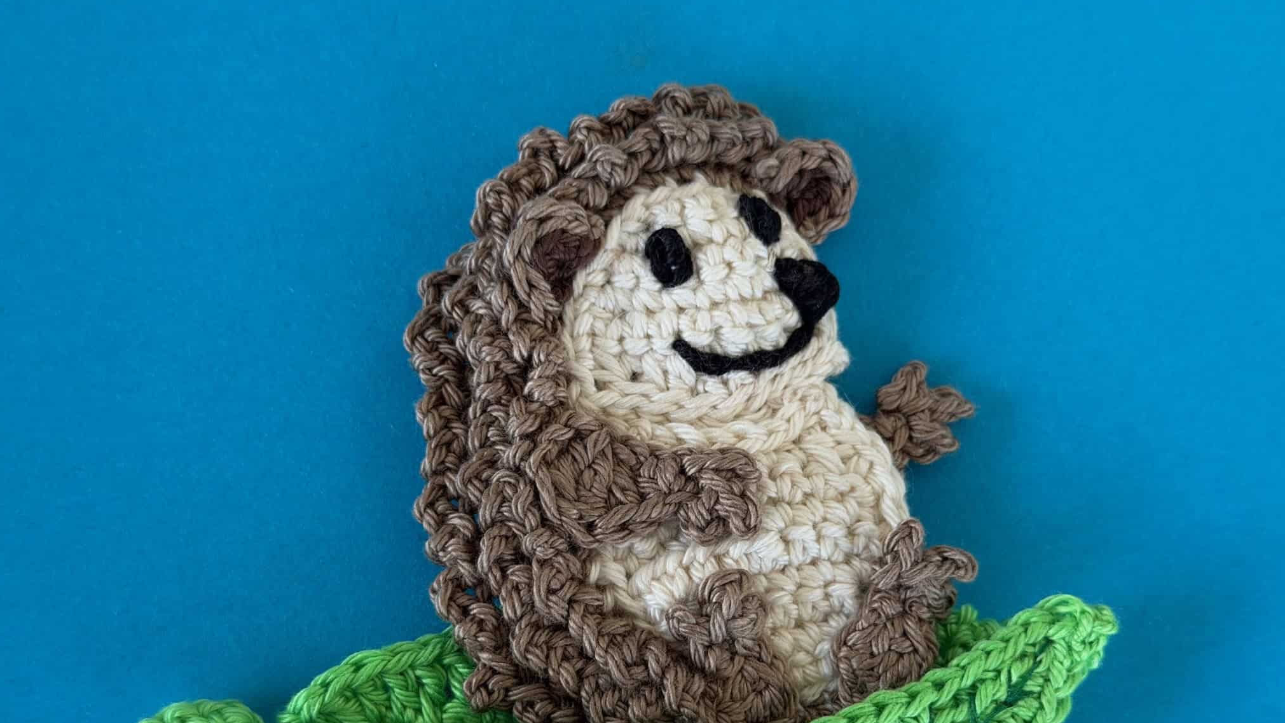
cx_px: 645
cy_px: 483
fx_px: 1806
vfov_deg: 22.5
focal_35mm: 53
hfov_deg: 39.2
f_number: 1.8
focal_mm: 6.8
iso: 80
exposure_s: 1/121
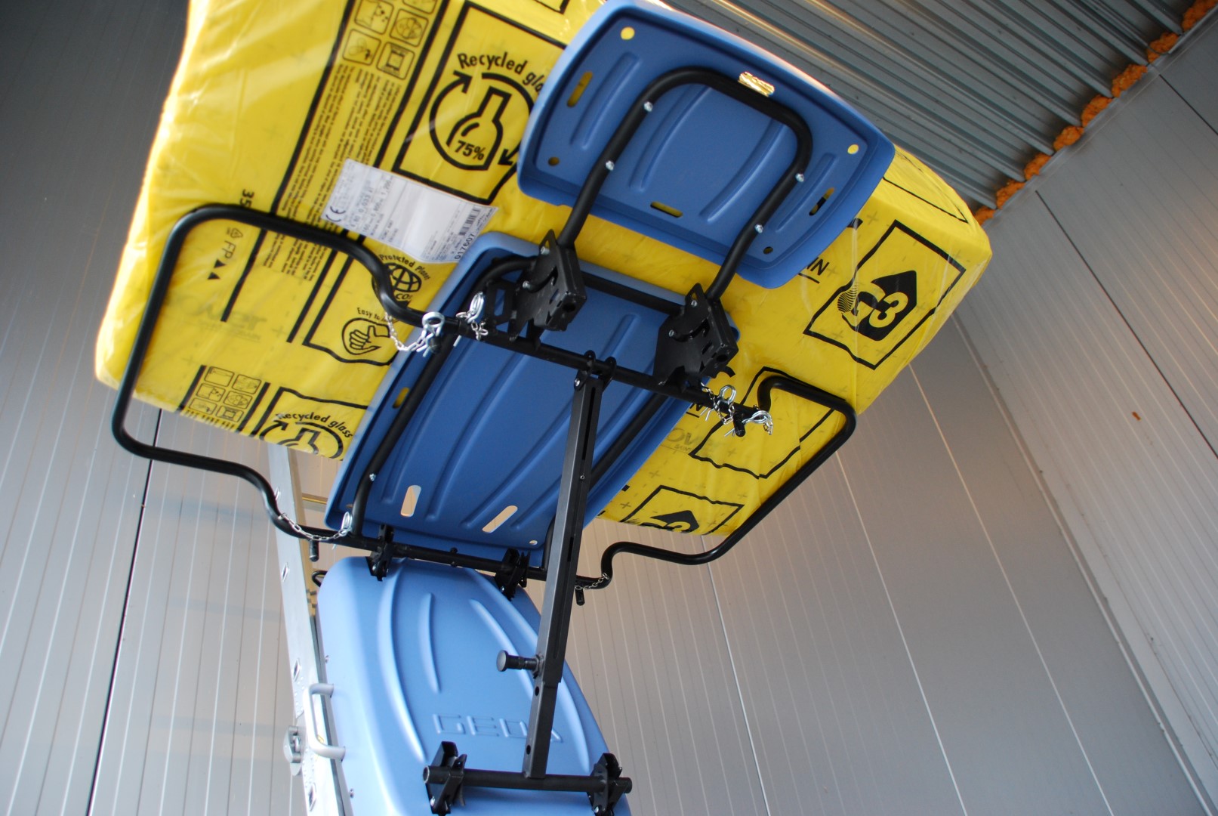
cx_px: 609
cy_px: 408
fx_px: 915
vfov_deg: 48.1
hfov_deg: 67.3
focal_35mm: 27
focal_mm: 18
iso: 400
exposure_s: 1/20
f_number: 3.5
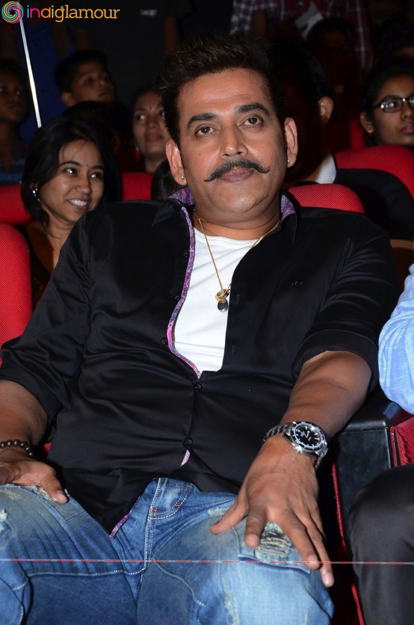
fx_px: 1715
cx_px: 207
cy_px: 312
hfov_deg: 13.8
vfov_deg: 20.6
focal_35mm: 99
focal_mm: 66
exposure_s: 1/125
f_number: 5.6
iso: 400
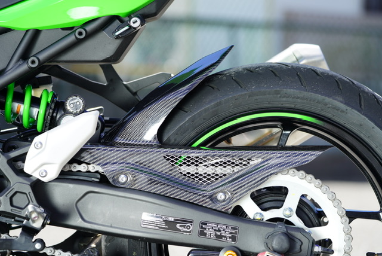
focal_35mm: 192
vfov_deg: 7.2
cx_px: 191
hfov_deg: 10.7
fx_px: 2039
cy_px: 128
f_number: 5.6
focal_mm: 192
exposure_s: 1/200
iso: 100
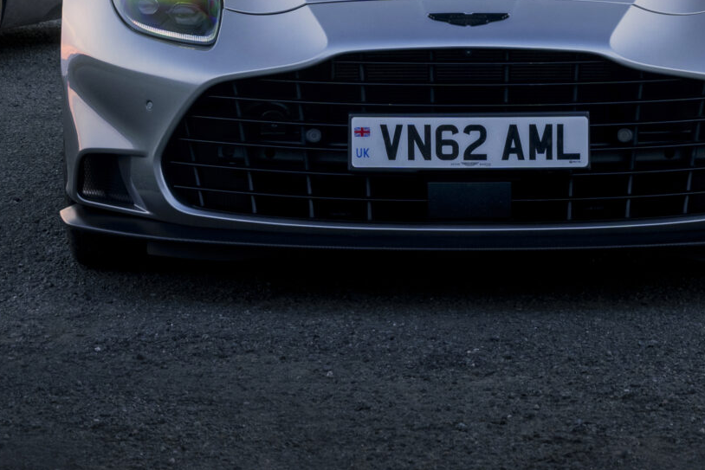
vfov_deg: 7.8
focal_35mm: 173
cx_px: 465
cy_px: -167
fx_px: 3388
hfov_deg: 11.9
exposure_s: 1/6
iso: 100
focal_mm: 55
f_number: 9
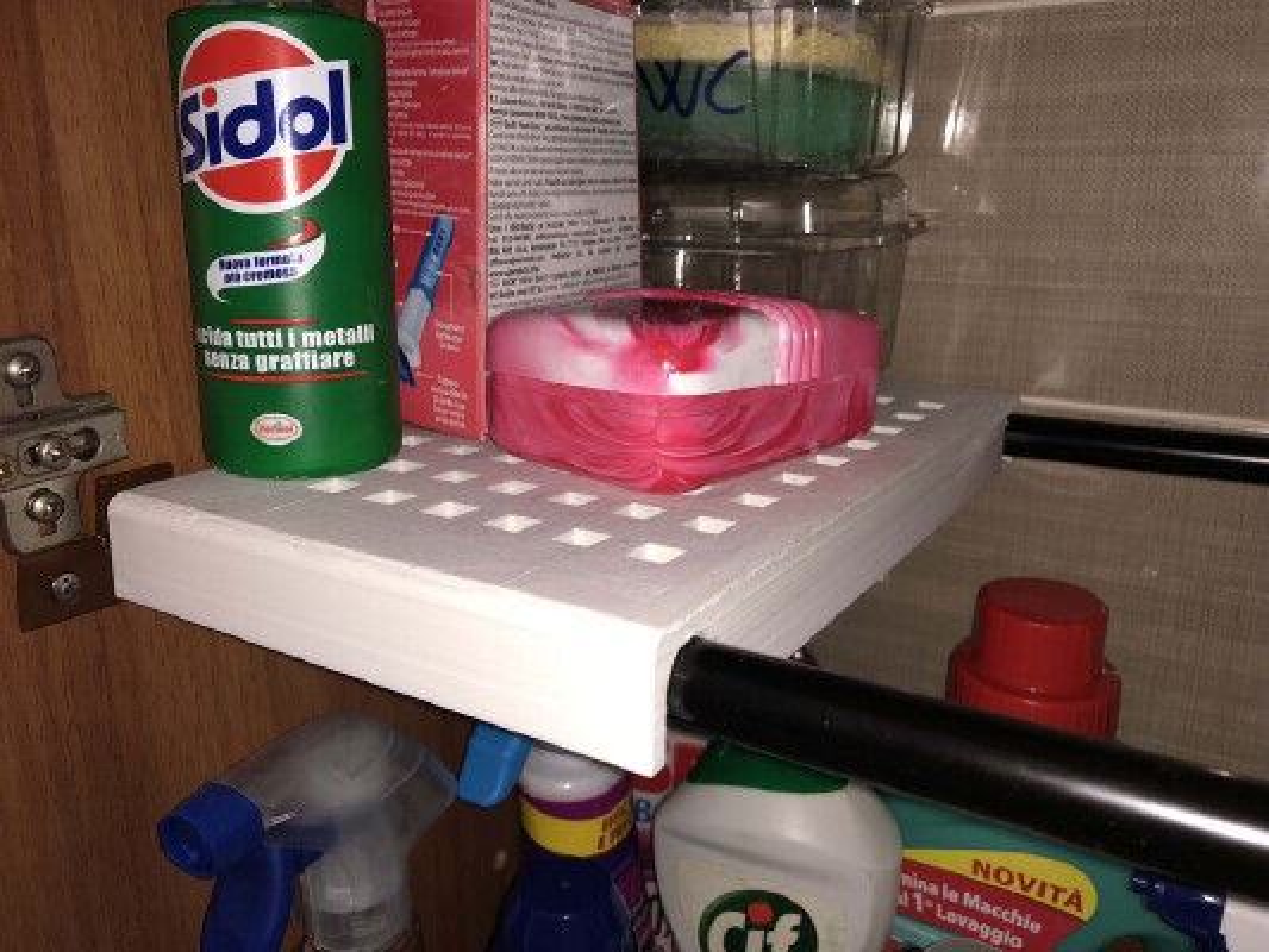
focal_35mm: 28
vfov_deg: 49.8
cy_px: 476
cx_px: 634
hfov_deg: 63.4
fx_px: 1027
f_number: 1.8
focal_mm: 4
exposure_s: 1/35
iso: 40
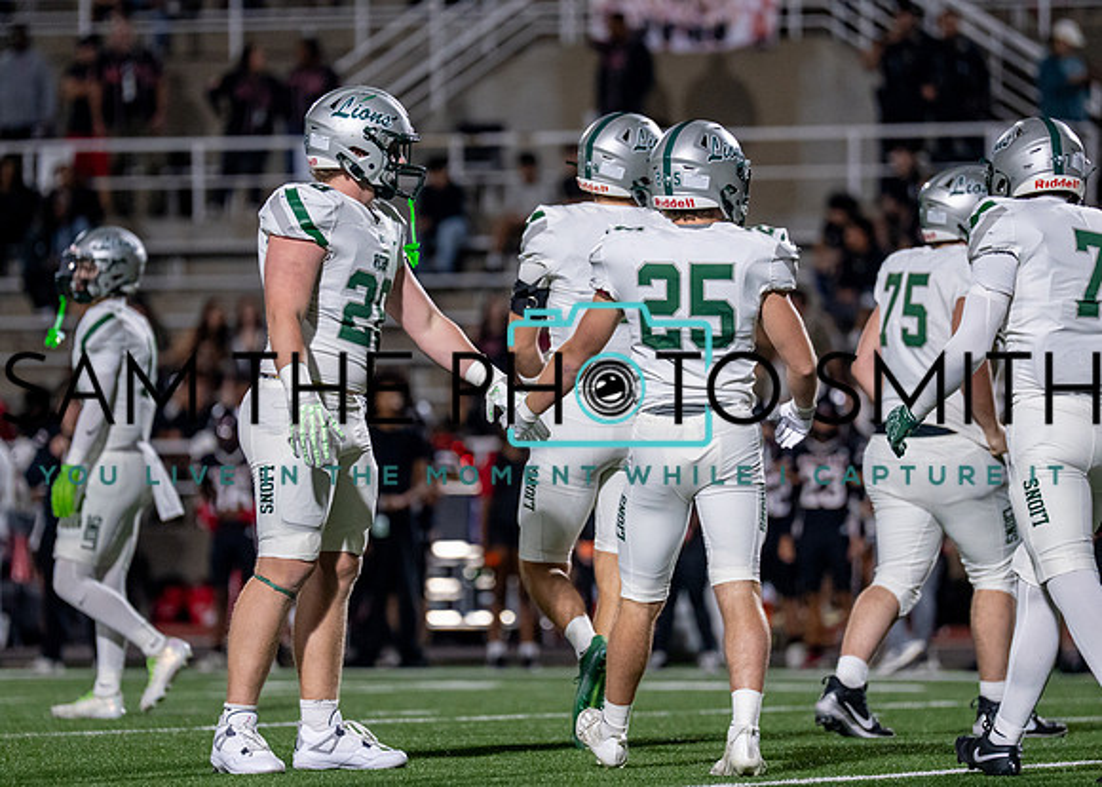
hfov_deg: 6.7
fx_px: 9419
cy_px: 383
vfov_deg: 4.8
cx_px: 507
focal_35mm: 301
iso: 2500
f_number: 2.8
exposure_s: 1/1250
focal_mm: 200
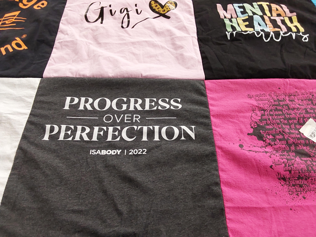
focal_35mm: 28
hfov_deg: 63.4
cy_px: 118
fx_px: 256
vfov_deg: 49.7
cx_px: 158
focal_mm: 2.91
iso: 200
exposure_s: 1/60
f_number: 1.9
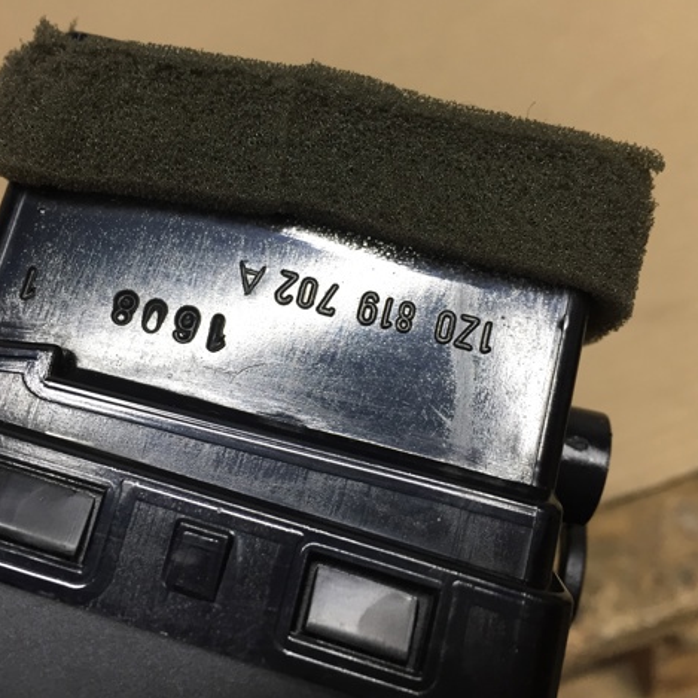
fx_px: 798
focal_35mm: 35
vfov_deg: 47.2
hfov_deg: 47.1
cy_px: 344
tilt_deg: -48.9
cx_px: 304
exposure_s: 1/33
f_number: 2.2
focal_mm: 4.15
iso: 50
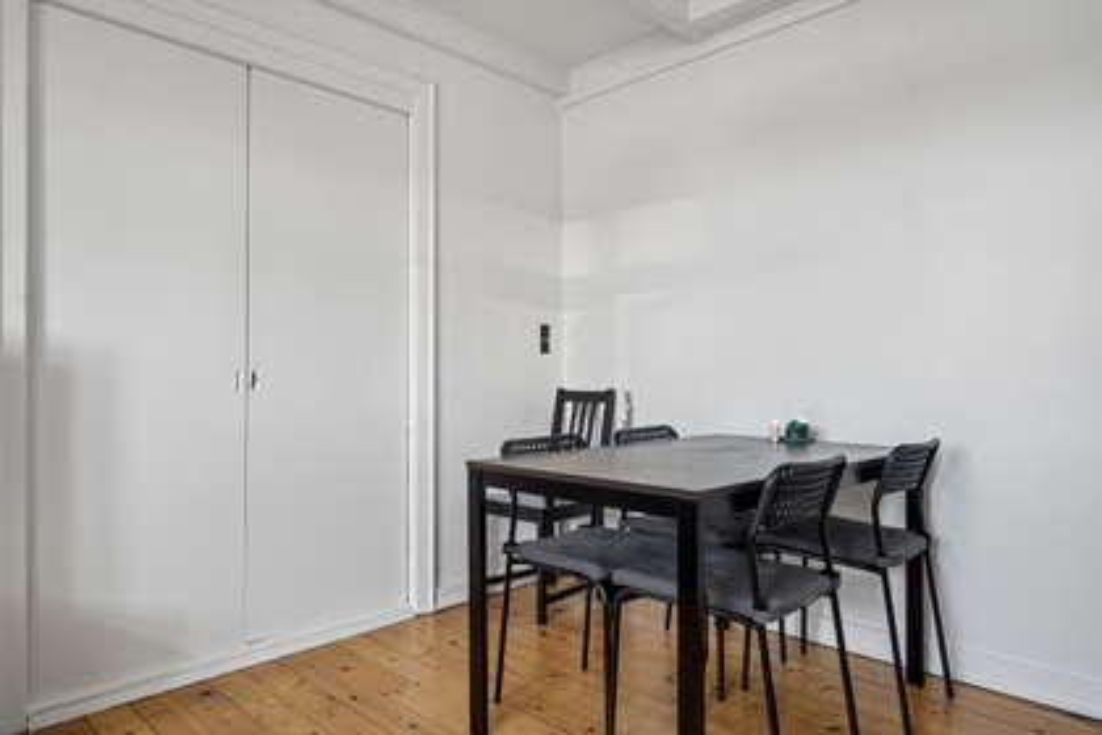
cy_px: 368
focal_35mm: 23
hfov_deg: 76.1
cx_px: 551
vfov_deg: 55.1
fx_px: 704
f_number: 4
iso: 400
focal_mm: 23
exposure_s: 1/160
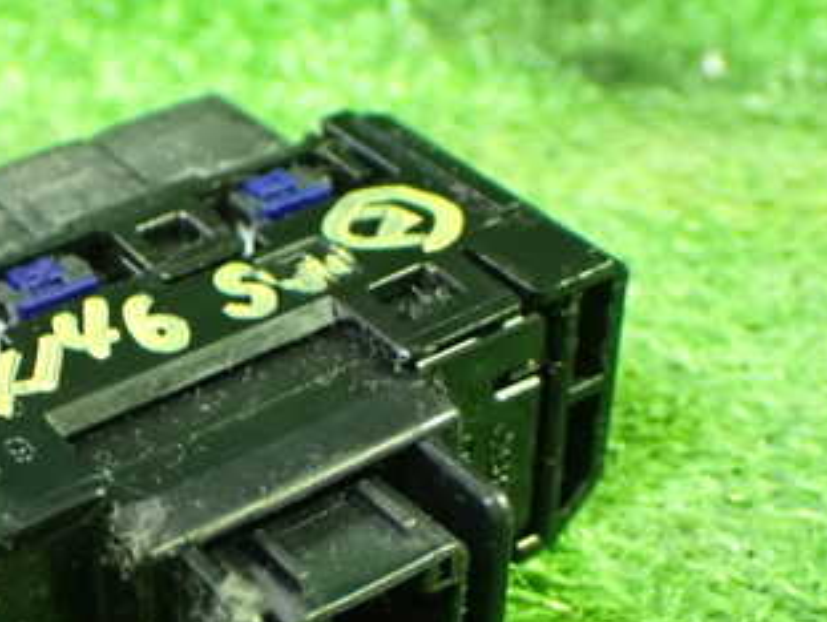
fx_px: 1890
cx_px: 125
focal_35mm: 79
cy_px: 468
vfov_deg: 18.6
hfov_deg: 24.2
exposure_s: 1/25
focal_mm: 7.31
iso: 1600
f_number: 2.8
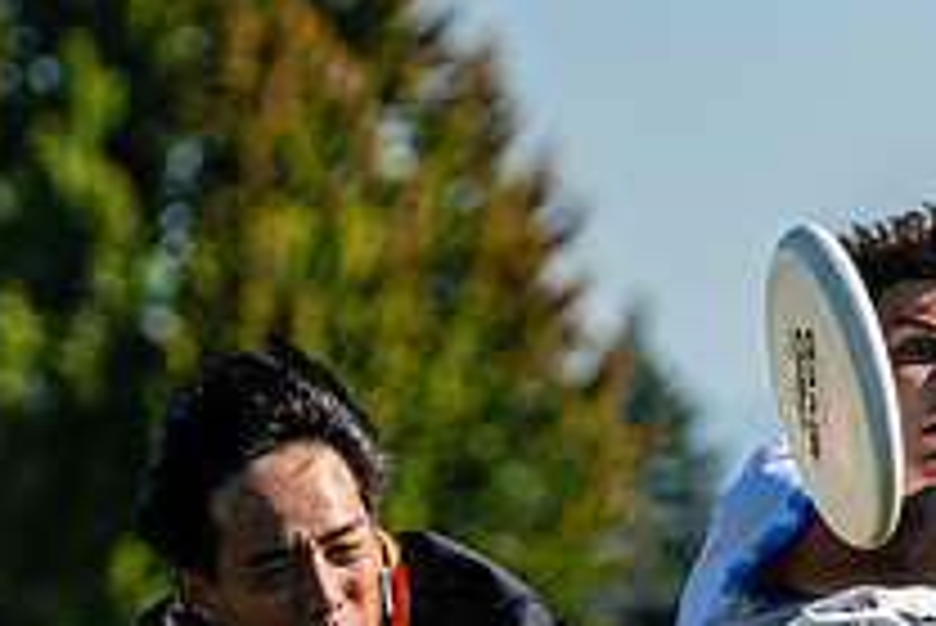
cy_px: 574
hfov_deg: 4.4
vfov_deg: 2.9
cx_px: 644
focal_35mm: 468
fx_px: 12176
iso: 100
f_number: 3.2
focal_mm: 112
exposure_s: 1/2000
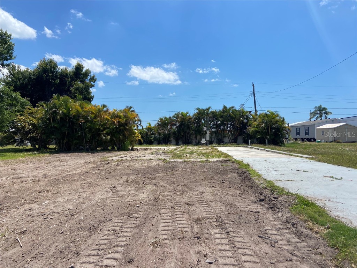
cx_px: 178
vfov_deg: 53.1
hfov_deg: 67.3
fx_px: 268
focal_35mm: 26
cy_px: 134
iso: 32
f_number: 1.8
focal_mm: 4.25
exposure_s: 1/3731
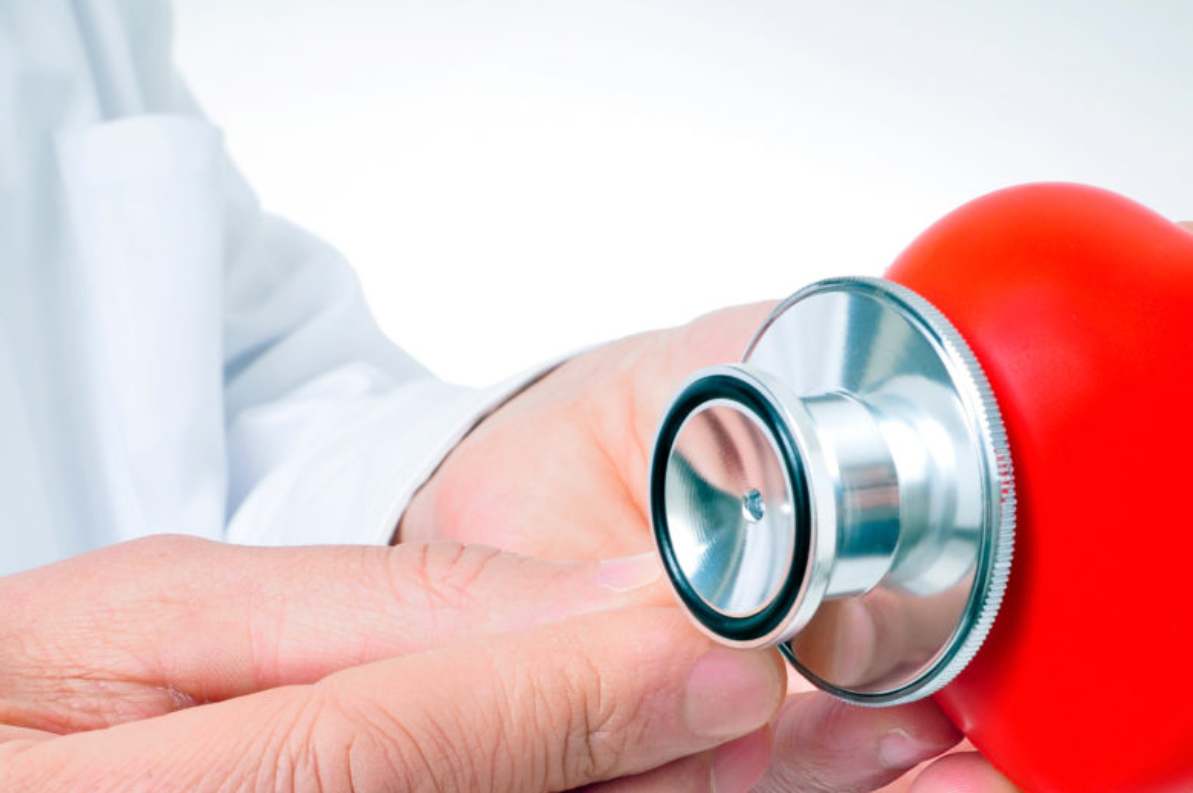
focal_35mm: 59
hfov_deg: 34.0
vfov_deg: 22.6
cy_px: 637
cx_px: 606
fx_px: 1953
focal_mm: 20
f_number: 10
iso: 200
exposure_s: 1/125
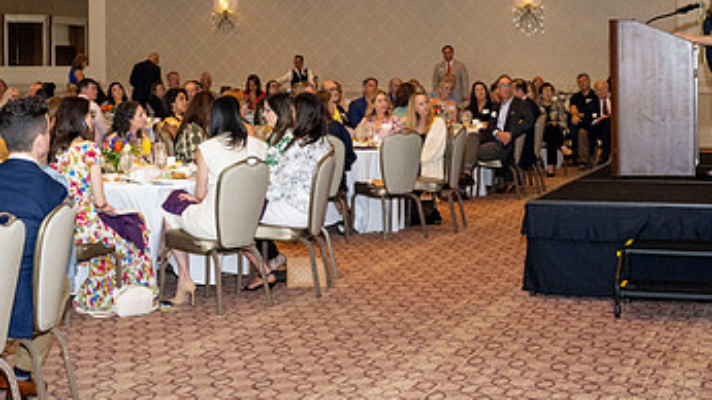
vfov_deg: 16.2
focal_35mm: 74
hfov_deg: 28.5
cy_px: 73
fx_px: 1397
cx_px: 258
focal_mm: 42
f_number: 5.6
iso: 2000
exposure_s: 1/200
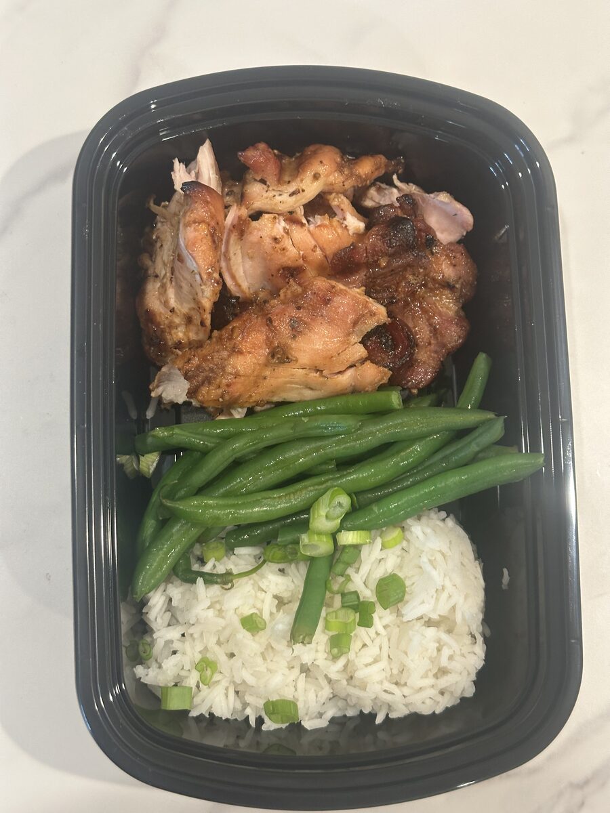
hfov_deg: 30.3
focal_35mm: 48
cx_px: 305
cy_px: 406
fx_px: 1128
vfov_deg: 39.7
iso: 320
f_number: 1.78
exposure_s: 1/40
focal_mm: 6.86
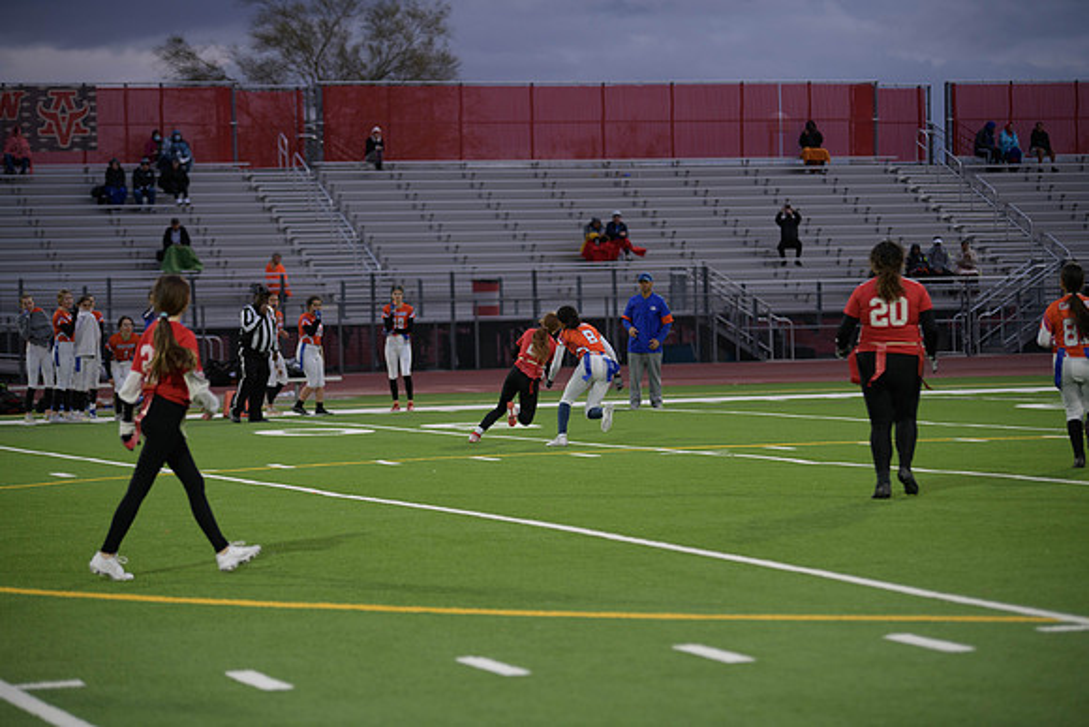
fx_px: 3691
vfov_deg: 11.2
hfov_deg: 16.8
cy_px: 364
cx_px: 544
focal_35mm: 122
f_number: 2.8
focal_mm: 122
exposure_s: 1/200
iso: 400
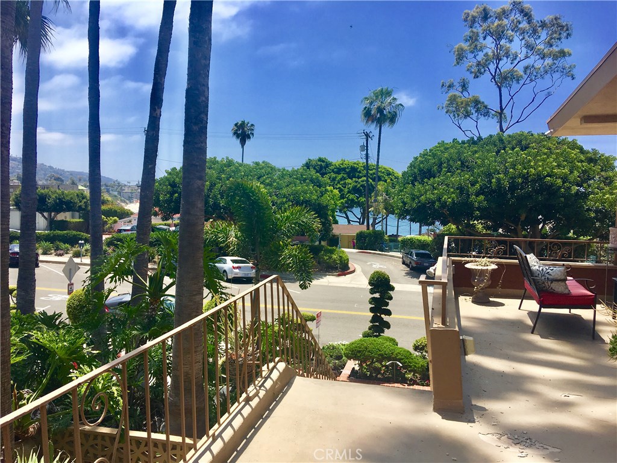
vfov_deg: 48.2
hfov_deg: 61.7
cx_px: 308
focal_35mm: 29
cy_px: 232
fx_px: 517
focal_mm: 4.15
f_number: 2.2
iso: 25
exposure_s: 1/1282
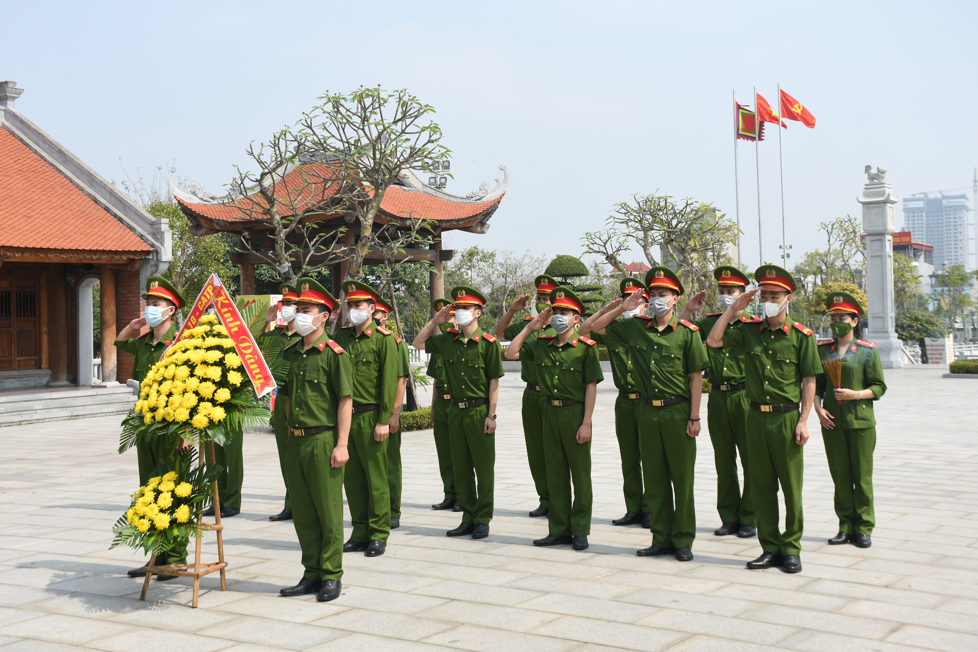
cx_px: 489
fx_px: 1304
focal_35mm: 48
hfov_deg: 41.1
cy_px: 326
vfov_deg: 28.1
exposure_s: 1/200
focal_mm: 32
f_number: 9
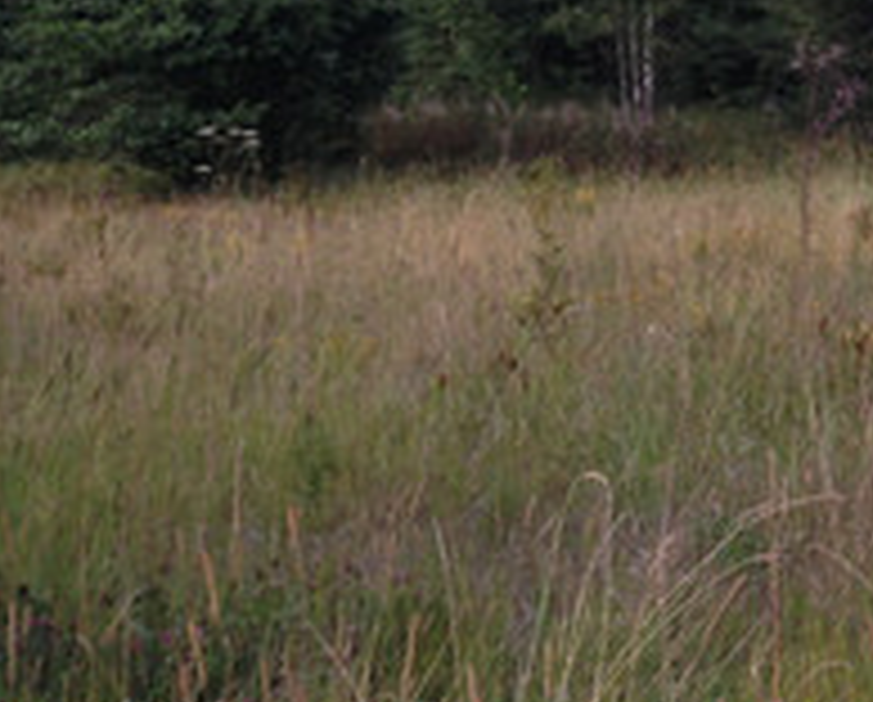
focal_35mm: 106
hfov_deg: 16.0
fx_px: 2744
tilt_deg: +2.9
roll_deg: +2.5
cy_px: -22
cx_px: 1431
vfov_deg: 14.3
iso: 50
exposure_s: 1/24
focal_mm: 4.12
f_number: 2.4
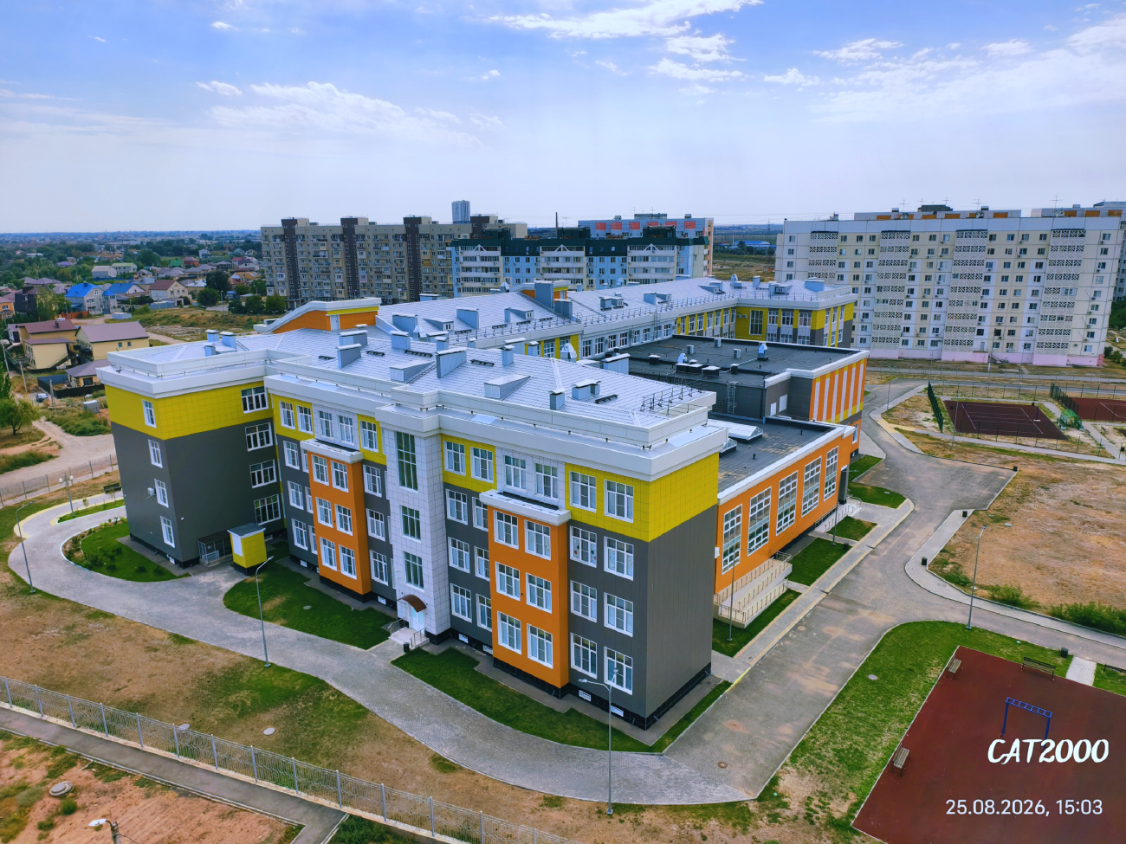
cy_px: 422
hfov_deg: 73.9
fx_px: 748
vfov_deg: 58.9
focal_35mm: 23
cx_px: 563
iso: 72
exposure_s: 1/3984
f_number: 1.57
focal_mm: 6.54
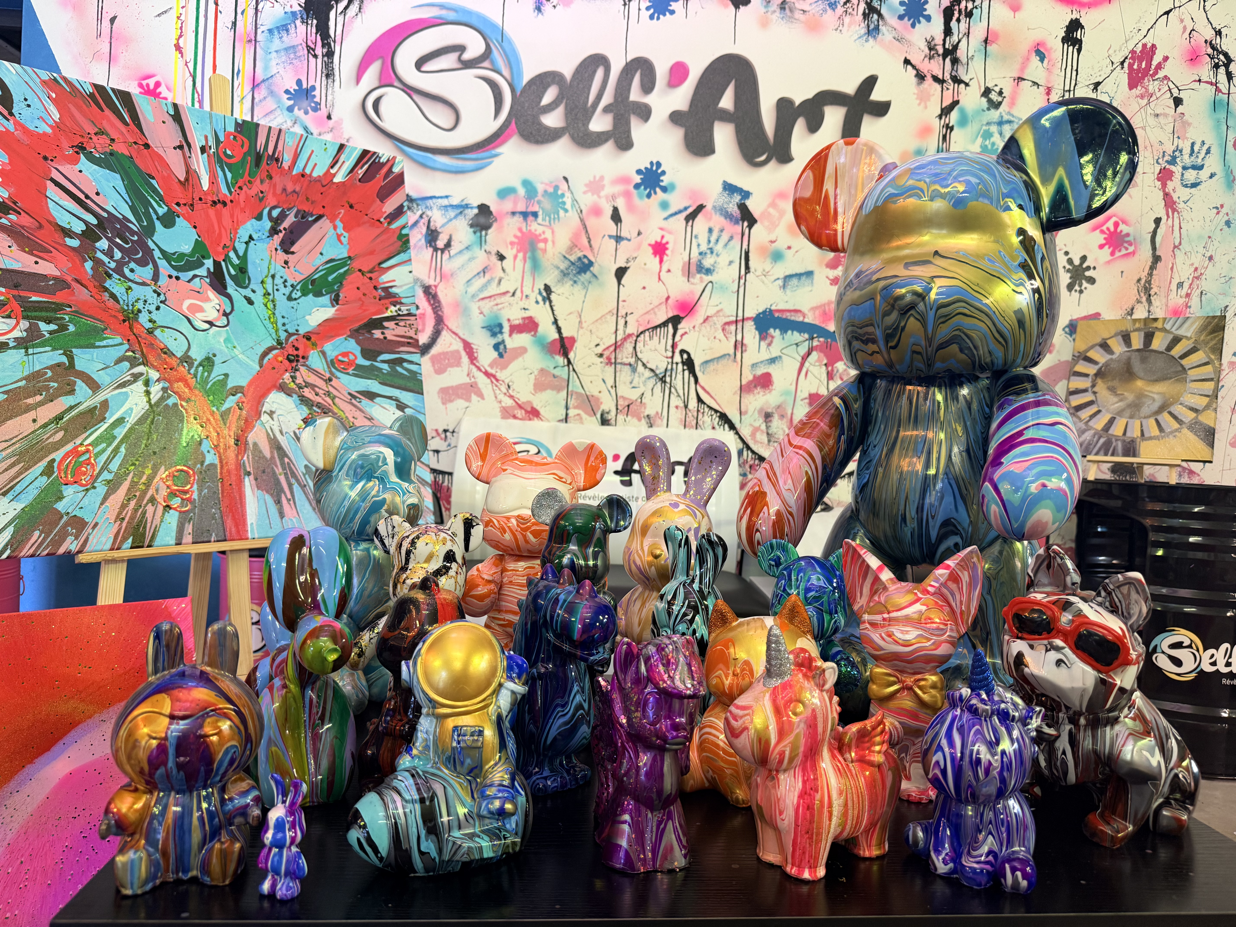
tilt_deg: -2.0
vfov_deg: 56.8
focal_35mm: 24
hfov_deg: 71.6
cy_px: 464
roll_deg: -3.3
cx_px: 618
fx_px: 857
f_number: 1.78
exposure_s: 1/50
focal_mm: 6.76
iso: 160
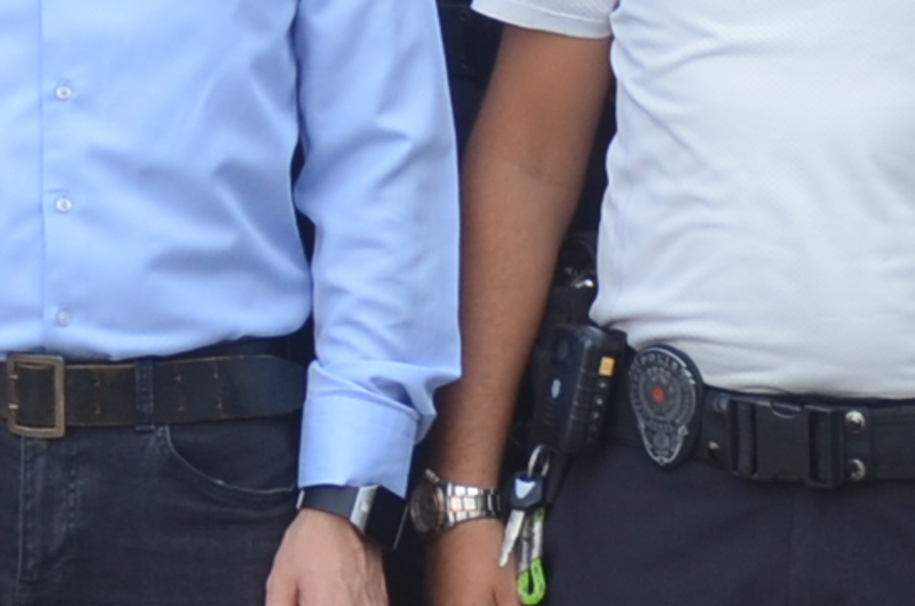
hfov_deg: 6.2
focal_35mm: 326
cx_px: -880
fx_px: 8266
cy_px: -572
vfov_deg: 4.1
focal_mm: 32
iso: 200
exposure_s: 1/160
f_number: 6.3
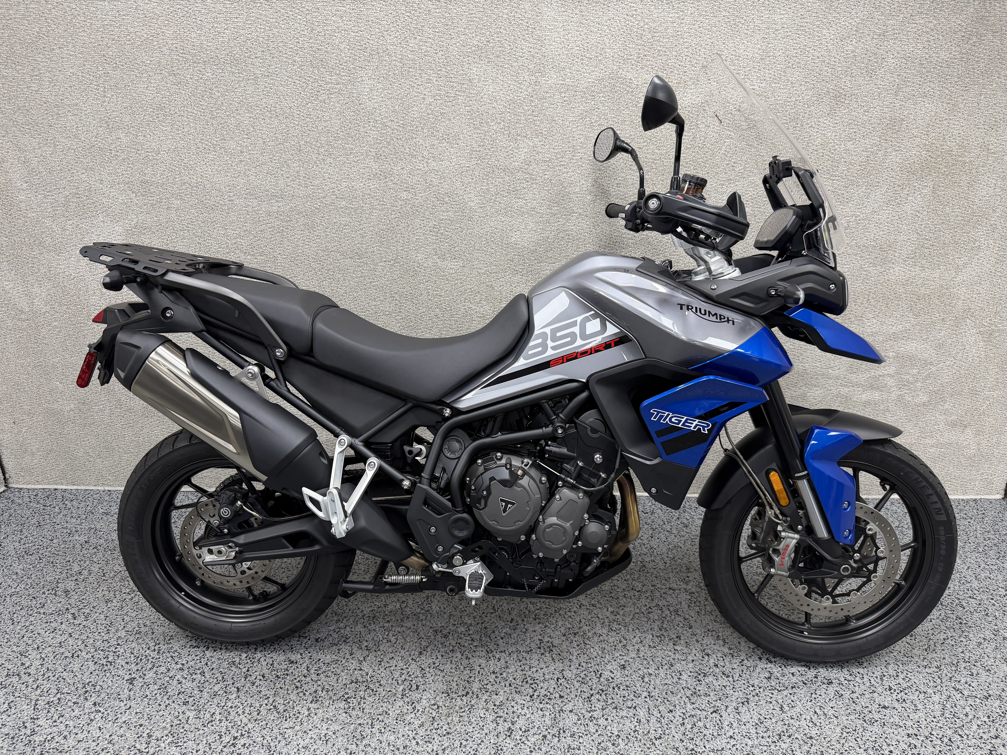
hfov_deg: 71.6
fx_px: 698
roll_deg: +0.1
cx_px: 504
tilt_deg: -22.4
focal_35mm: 24
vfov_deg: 56.8
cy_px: 378
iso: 160
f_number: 1.78
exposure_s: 1/120
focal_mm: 6.76
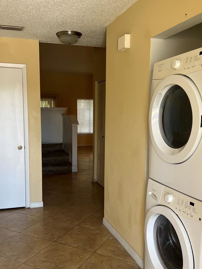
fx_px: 272
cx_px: 91
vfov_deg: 52.4
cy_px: 154
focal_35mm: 35
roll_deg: -0.7
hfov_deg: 40.7
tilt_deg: -4.0
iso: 80
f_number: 1.5
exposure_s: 1/121
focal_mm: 5.7
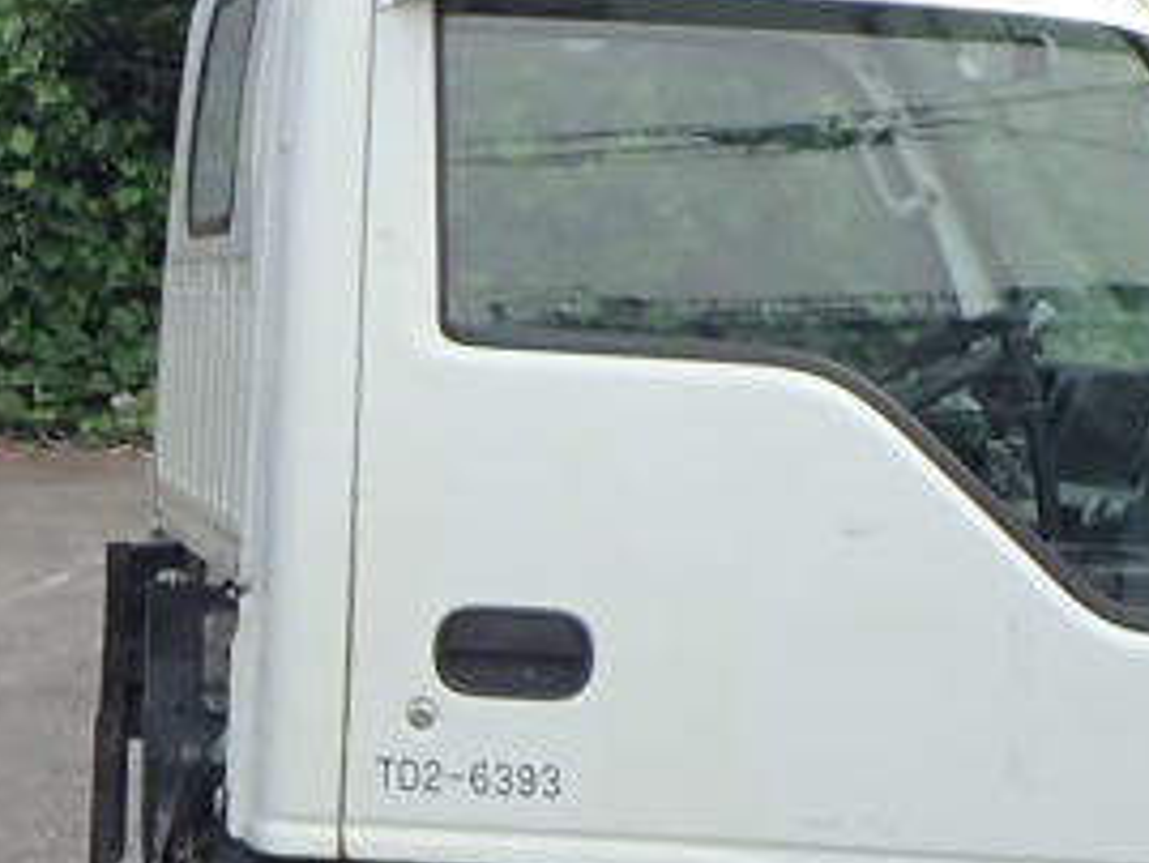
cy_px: 17
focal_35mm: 133
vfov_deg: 11.1
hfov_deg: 13.9
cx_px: -581
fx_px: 4417
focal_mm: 5.14
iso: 100
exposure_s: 1/800
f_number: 3.2
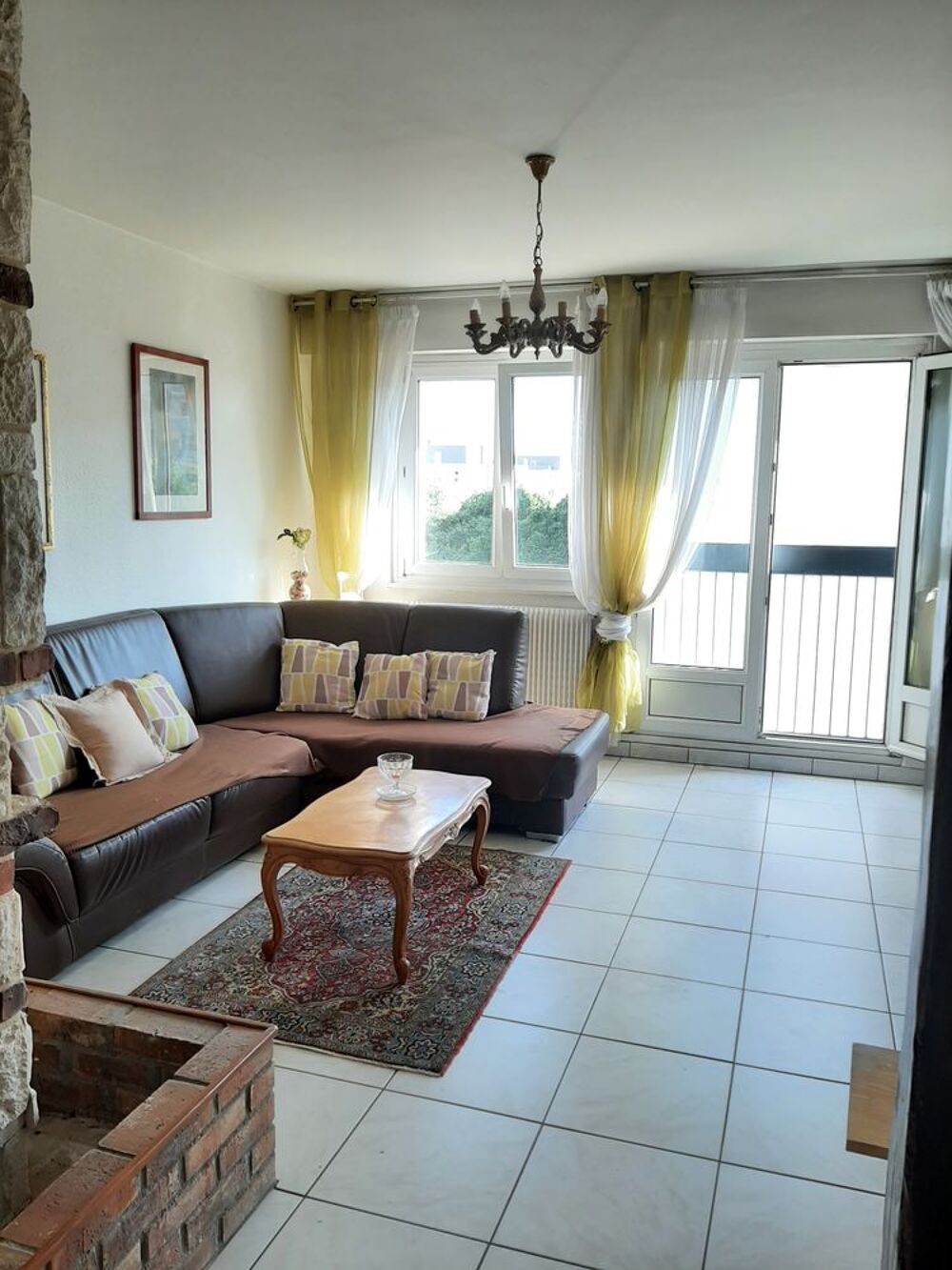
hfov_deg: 53.1
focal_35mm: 26
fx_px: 953
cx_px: 476
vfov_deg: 67.3
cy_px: 635
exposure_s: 1/60
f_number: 1.7
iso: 50
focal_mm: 3.93
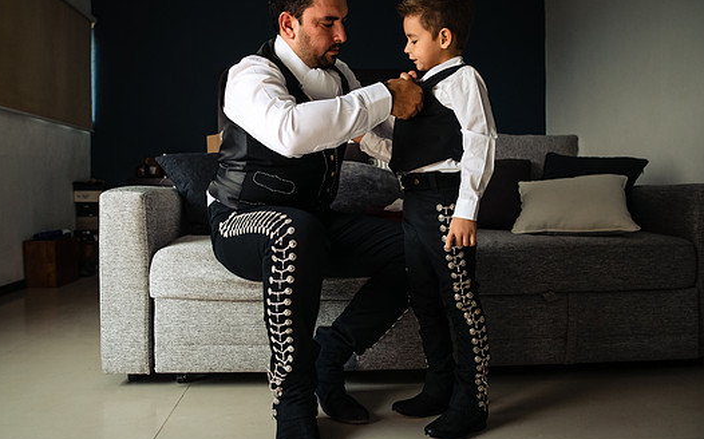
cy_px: 203
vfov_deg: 45.9
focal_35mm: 27
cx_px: 333
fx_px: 518
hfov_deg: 68.4
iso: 1600
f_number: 4
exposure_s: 1/500
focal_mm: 24
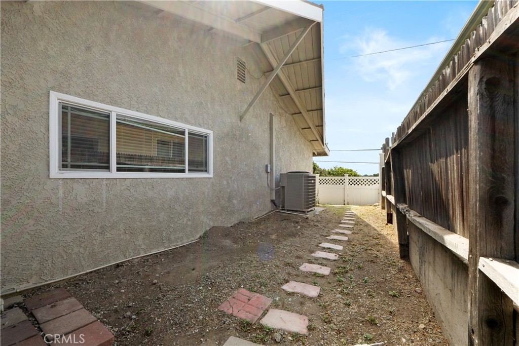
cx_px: 260
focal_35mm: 15
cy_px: 173
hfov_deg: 100.4
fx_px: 216
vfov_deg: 77.3
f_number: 11
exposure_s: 1/100
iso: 100
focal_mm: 10
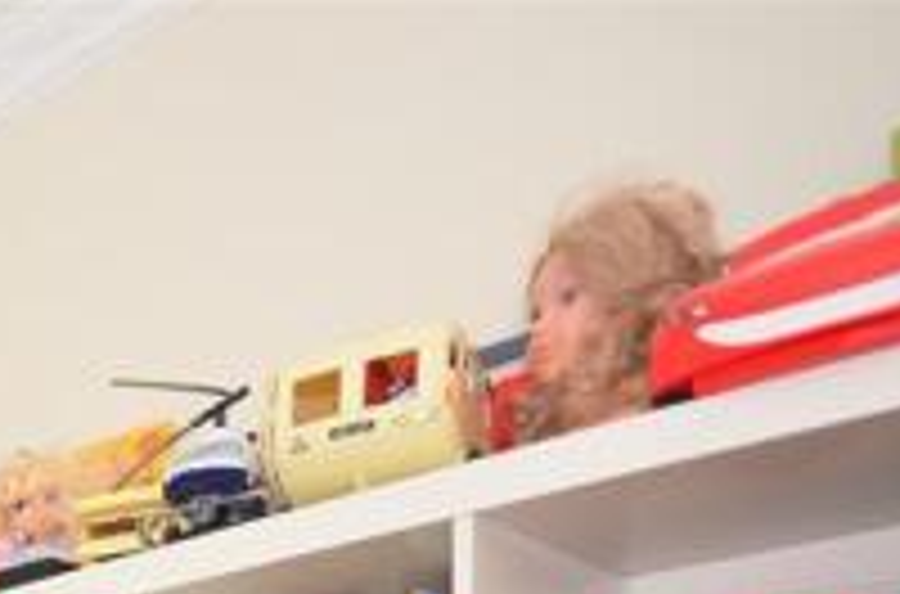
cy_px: 972
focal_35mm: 59
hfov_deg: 24.9
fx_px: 1470
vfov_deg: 19.0
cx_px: -495
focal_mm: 12
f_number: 5.6
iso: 200
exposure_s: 1/125
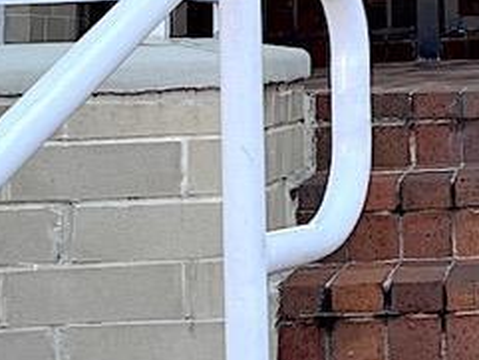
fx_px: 2243
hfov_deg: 12.0
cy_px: -335
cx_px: 527
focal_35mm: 162
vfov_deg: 8.7
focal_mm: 5.7
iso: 50
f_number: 1.5
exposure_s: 1/533
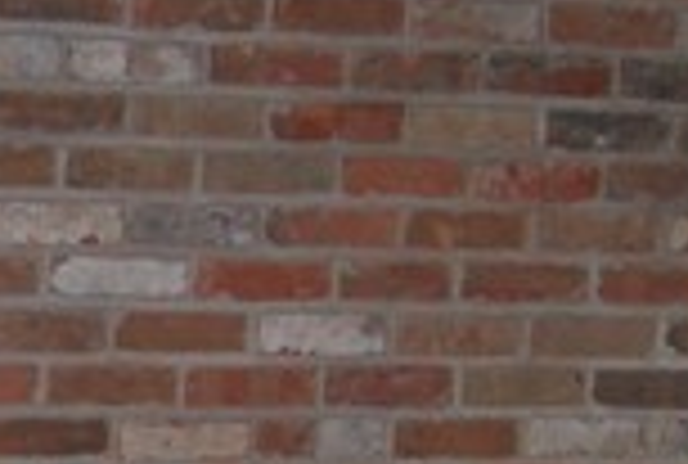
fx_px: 2434
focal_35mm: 127
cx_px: -560
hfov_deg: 14.2
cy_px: 464
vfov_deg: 10.8
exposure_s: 1/60
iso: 200
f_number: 4
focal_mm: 12
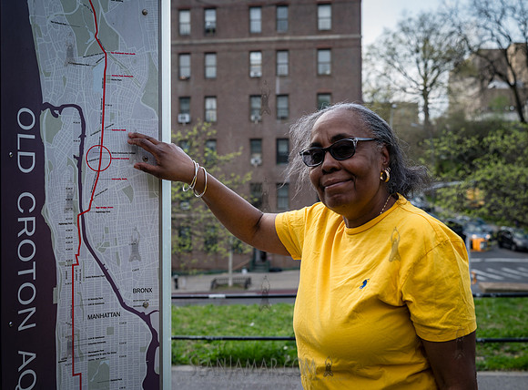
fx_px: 713
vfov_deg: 30.6
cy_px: 187
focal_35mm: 47
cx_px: 274
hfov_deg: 40.6
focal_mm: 42
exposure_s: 1/250
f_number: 4.5
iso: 100
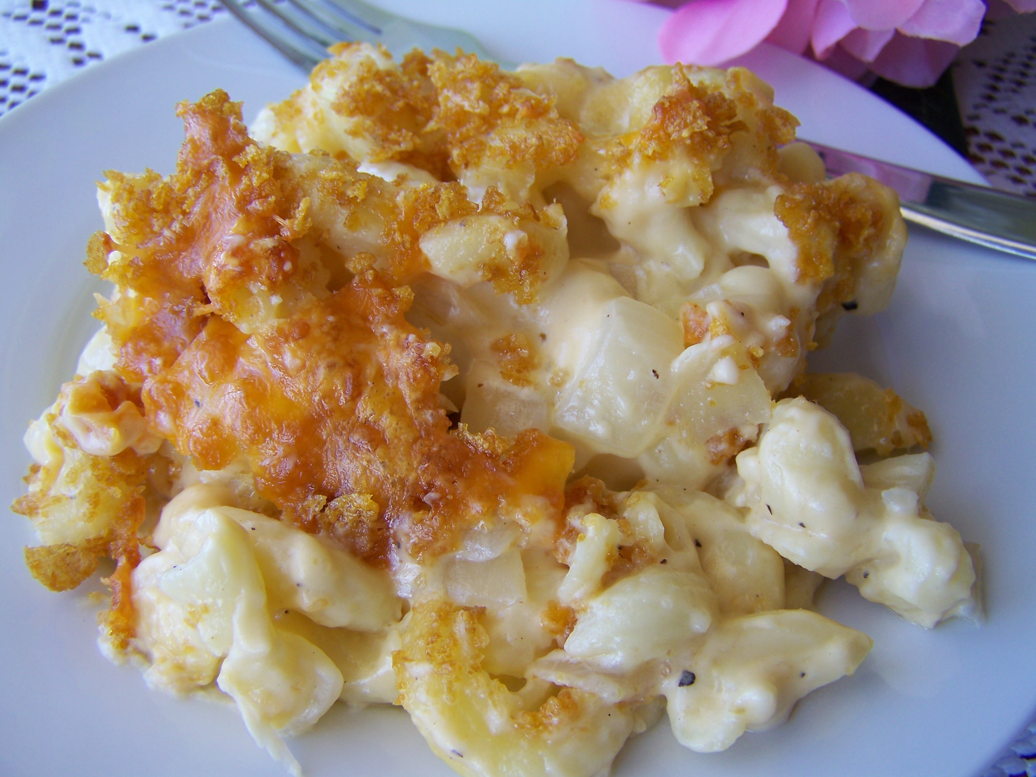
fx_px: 1137
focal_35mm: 38
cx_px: 518
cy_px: 388
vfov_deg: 37.7
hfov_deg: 49.0
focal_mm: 6.3
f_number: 2.8
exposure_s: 1/60
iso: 64
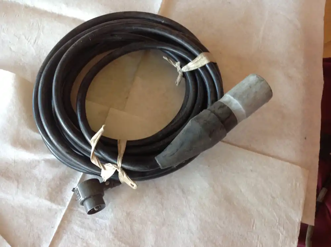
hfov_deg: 52.7
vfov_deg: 40.6
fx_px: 334
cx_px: 166
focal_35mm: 35
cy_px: 124
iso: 125
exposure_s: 1/15
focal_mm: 4.28
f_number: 2.4
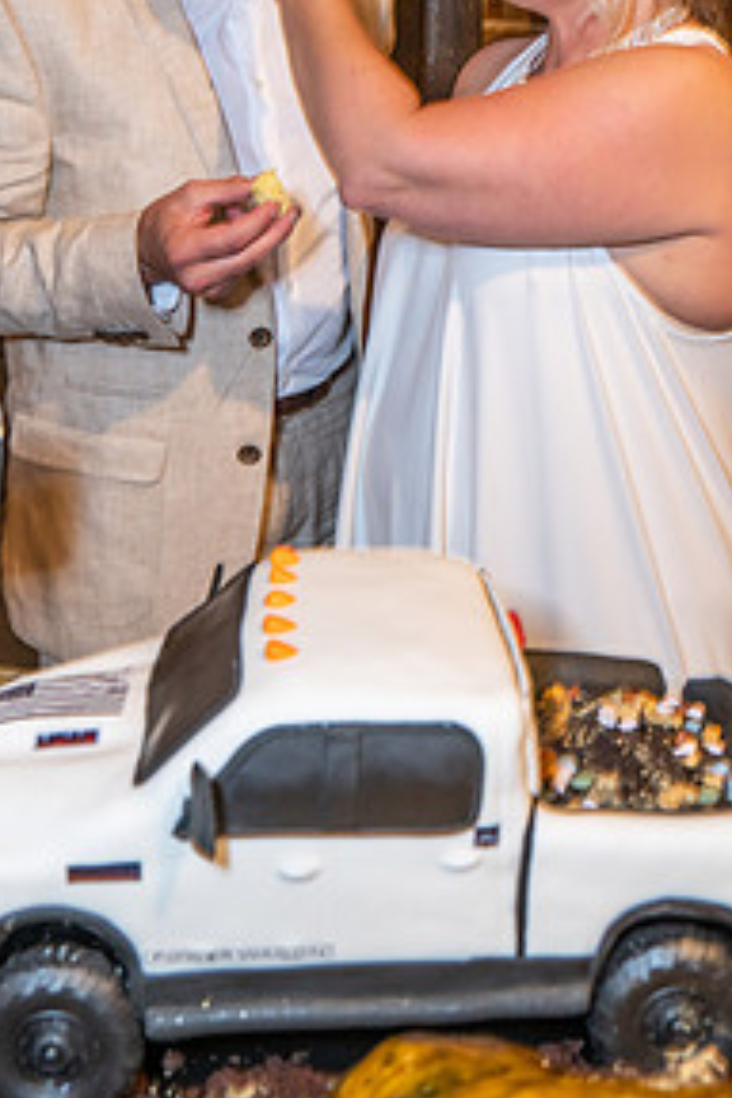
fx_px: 1525
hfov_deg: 27.0
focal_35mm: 50
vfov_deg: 38.7
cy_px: 294
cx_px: 396
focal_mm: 32
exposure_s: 1/60
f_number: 4.5
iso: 1600
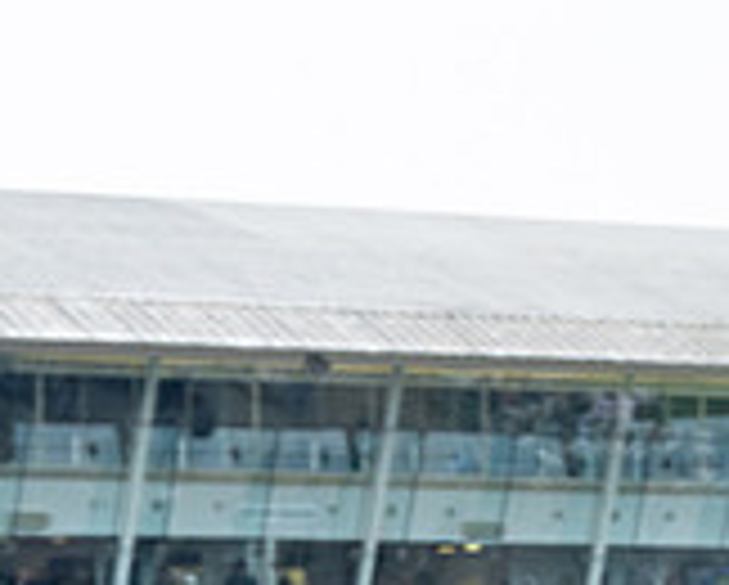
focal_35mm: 317
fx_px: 6848
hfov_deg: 6.0
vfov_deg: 4.9
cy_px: 816
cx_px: -470
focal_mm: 70
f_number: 4
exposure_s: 1/640
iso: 400
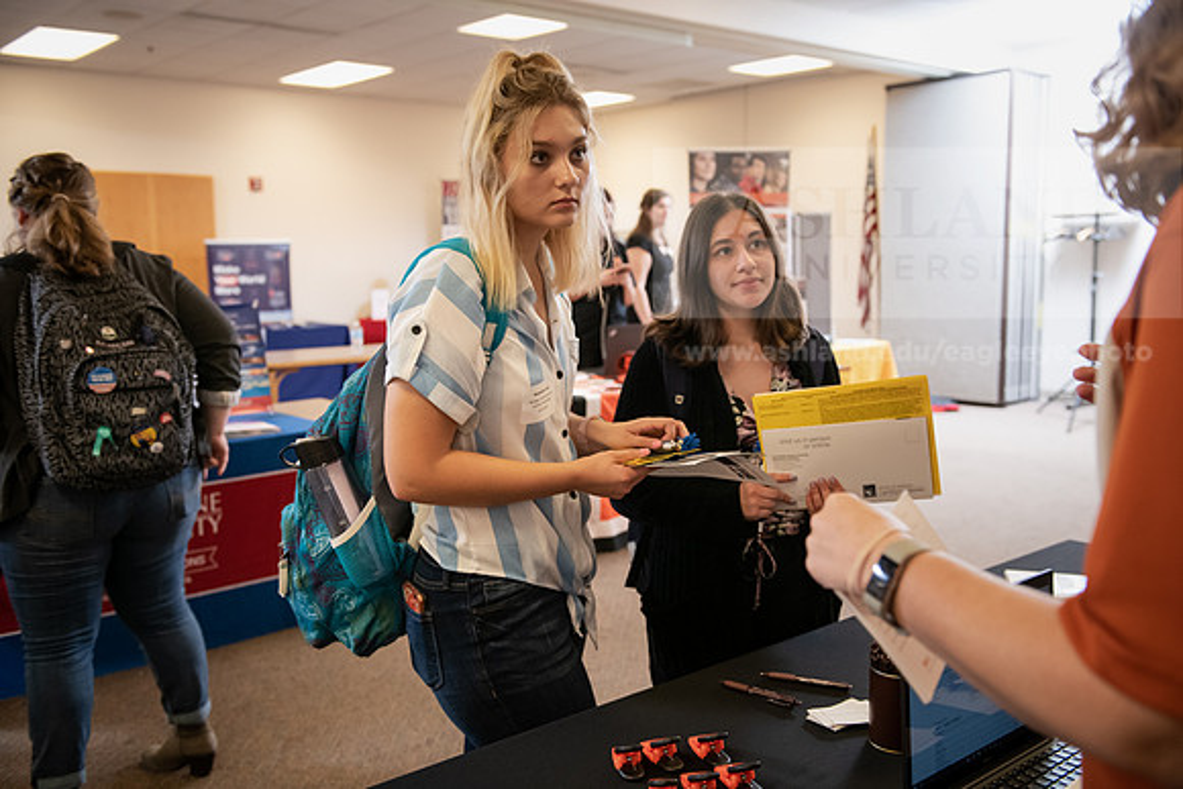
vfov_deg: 38.9
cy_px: 394
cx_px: 592
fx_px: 1117
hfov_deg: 55.8
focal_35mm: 34
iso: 1600
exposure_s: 1/200
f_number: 3.5
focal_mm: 34
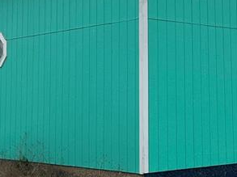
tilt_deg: +7.4
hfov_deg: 21.4
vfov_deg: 16.1
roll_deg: +0.2
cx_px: 175
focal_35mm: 91
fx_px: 622
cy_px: 36
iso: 50
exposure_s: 1/4831
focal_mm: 5.7
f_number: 1.5
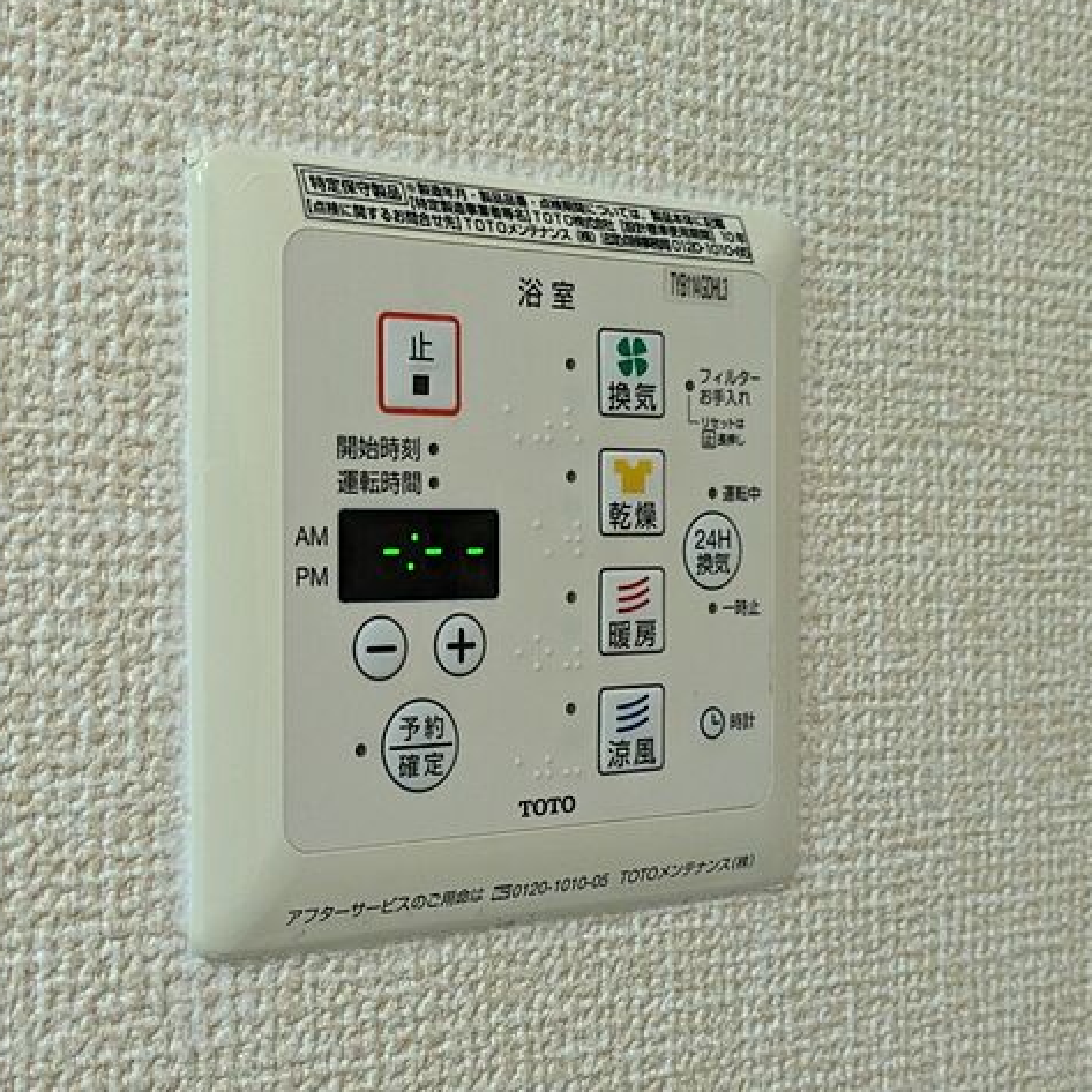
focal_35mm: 61
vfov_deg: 28.2
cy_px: 543
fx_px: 2177
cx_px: 524
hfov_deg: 28.2
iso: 619
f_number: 1.89
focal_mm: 5.43
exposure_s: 1/120
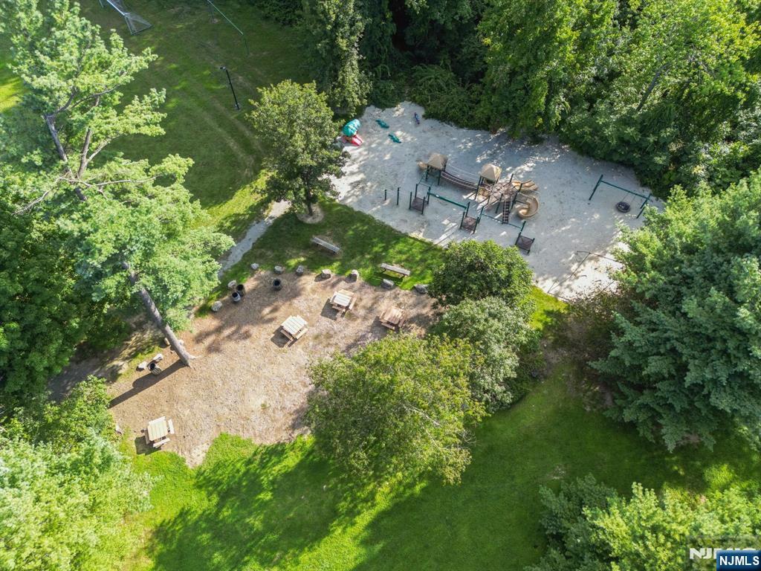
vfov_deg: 56.8
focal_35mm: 24
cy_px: 286
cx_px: 380
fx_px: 528
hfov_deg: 71.6
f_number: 1.7
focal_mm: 6.7
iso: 100
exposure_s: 1/400
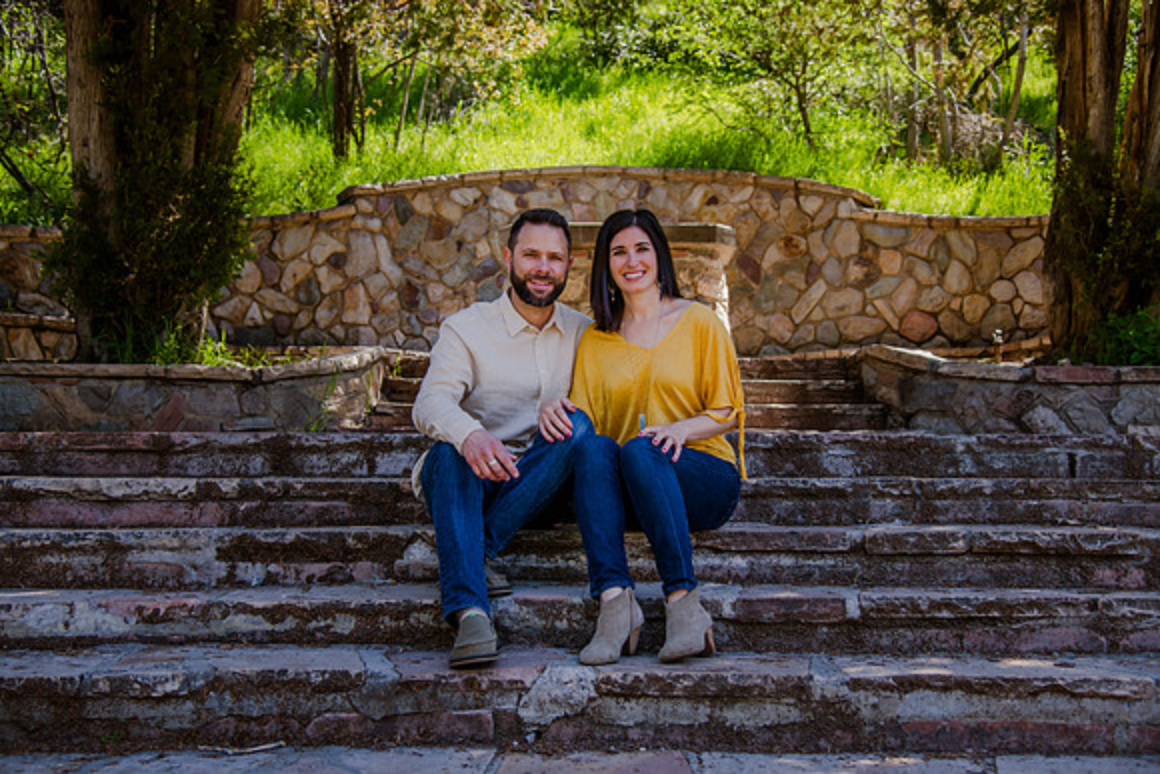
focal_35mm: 38
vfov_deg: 34.7
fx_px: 1237
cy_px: 387
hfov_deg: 50.2
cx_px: 577
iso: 200
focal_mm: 38
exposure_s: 1/250
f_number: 4.5
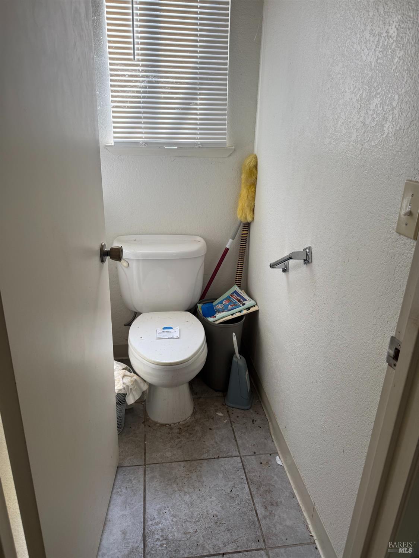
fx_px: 387
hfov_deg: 56.8
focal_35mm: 24
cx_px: 210
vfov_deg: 71.6
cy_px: 279
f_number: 1.78
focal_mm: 6.76
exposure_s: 1/139
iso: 50
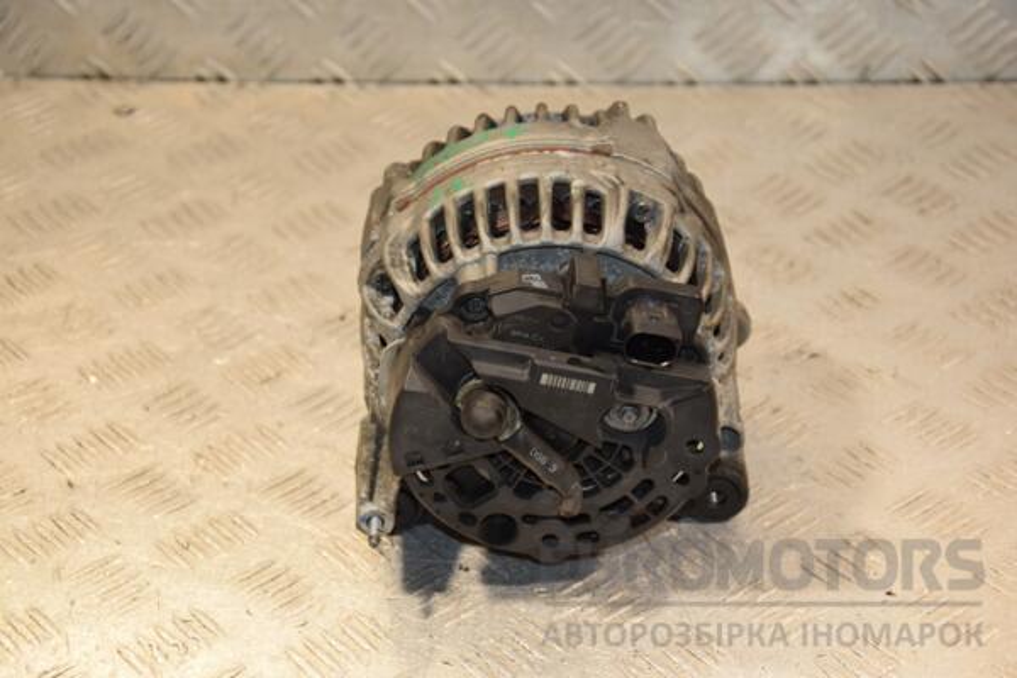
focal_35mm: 93
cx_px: 508
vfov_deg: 14.7
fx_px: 2627
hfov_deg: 21.9
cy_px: 339
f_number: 5.3
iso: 800
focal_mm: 62
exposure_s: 1/200
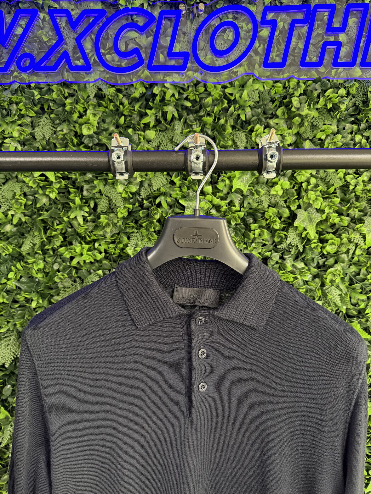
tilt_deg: -6.2
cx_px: 186
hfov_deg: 56.8
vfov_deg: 71.6
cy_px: 247
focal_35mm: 24
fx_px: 343
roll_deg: +0.5
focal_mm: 6.76
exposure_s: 1/50
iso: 500
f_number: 1.78
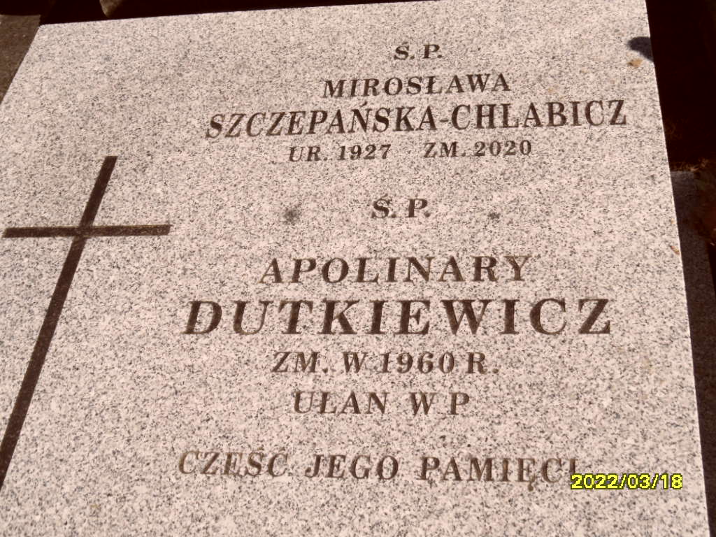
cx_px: 358
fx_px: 1034
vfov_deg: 29.1
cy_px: 268
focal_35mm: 50
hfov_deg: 38.2
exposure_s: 1/1000
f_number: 3.8
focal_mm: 8.2
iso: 80
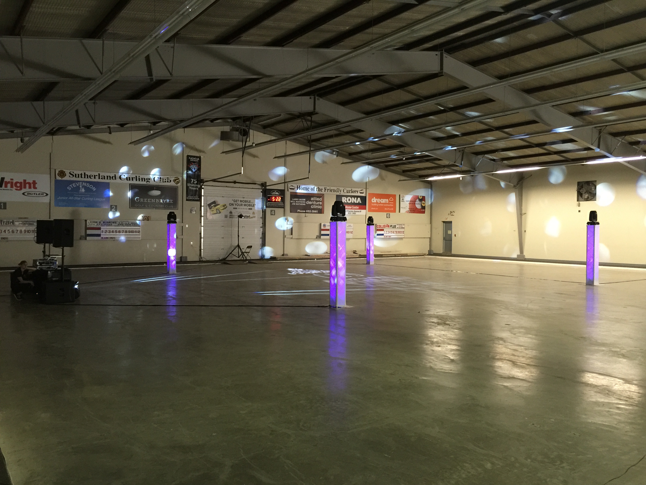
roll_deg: -0.4
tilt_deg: -1.3
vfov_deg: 48.2
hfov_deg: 61.7
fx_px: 541
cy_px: 242
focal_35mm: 29
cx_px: 323
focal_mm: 4.15
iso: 125
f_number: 2.2
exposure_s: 1/10
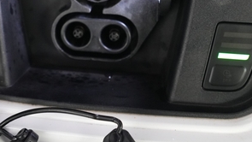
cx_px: 90
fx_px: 394
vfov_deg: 19.7
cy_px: -7
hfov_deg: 35.2
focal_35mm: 59
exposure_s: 1/160
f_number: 4
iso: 4000
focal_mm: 26
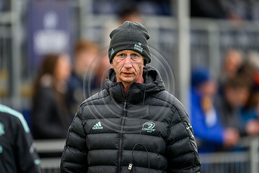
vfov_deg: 2.5
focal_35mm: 560
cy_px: 86
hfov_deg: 3.7
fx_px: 4030
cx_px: 130
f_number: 4
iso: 3200
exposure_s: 1/1000
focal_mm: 560
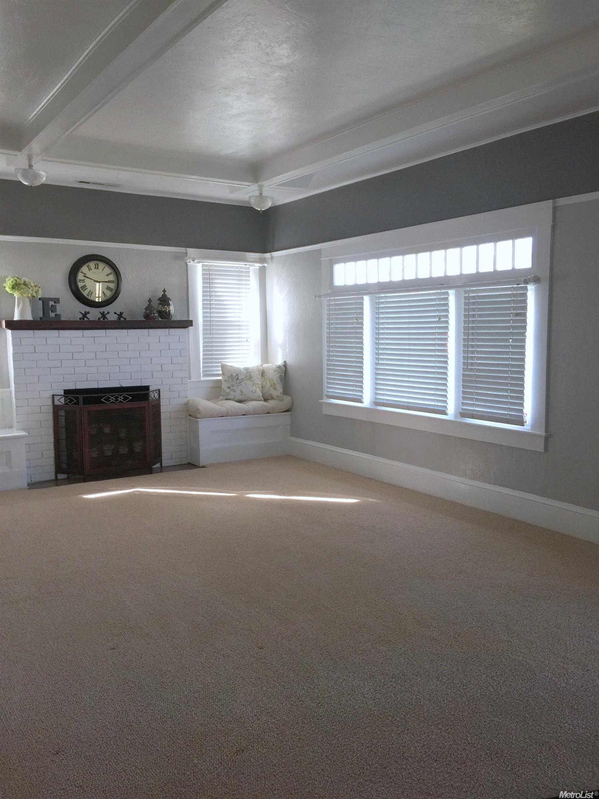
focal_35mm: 29
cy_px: 400
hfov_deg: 48.2
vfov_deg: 61.7
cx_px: 300
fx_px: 669
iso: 40
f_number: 2.2
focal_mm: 4.15
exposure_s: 1/30
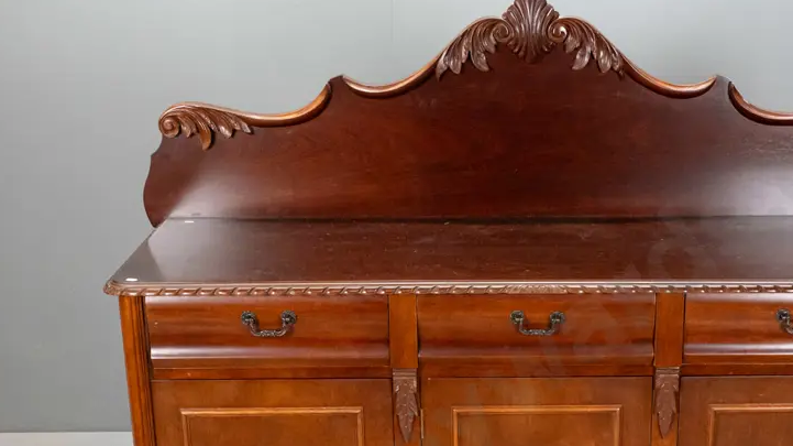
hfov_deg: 32.0
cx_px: 550
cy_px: 359
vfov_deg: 18.3
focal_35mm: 65
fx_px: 1366
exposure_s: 1/80
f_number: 5.6
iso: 2500
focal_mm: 21
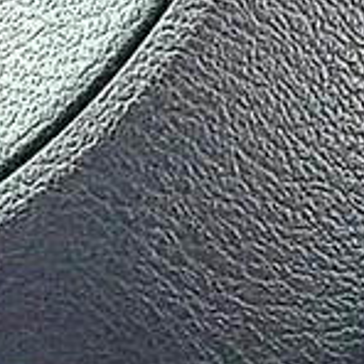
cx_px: -275
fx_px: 2391
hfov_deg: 8.4
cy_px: -262
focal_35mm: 201
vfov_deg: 8.4
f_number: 1.78
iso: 80
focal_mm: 6.86
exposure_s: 1/112
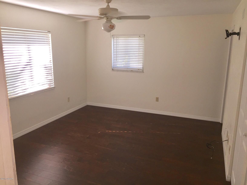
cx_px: 124
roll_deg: -2.1
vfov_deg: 48.2
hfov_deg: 61.7
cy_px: 92
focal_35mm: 29
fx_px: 207
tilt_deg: -11.9
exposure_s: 1/30
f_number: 2.2
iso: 40
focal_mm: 4.15
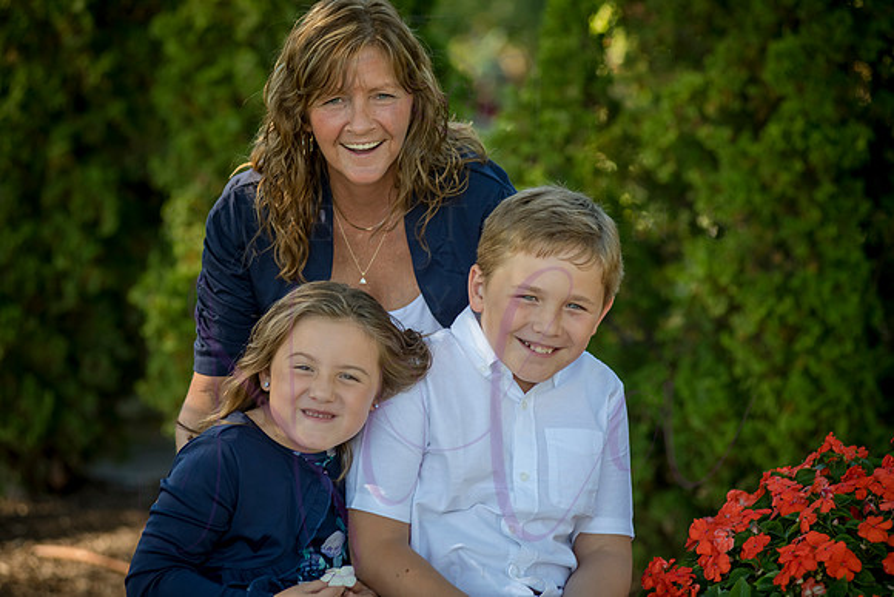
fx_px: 2981
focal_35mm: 120
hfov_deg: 17.1
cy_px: 298
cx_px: 447
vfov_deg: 11.4
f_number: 4
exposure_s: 1/400
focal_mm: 120
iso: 400
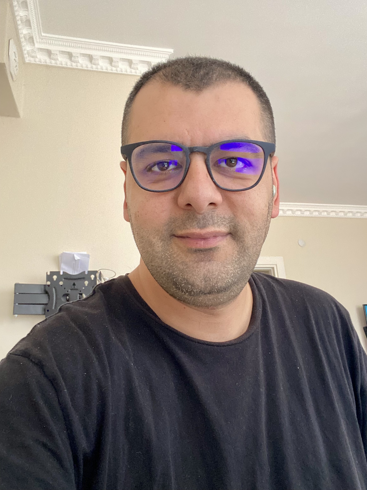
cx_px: 184
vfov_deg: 60.0
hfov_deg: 46.8
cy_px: 245
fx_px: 424
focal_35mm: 30
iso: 320
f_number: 2.2
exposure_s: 1/60
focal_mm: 2.71
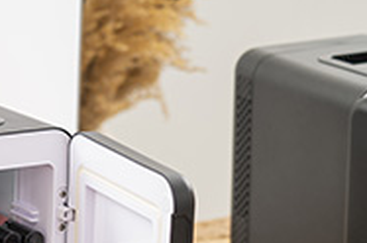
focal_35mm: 241
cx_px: 106
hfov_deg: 8.5
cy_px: 299
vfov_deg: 5.7
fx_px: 2453
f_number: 4
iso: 100
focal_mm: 90
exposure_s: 1/125
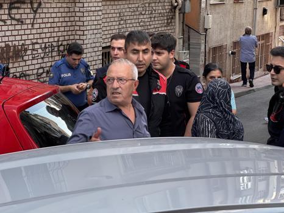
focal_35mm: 77
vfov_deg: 19.2
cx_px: 142
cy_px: 106
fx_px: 632
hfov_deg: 25.3
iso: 125
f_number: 2.8
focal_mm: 9
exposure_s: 1/99
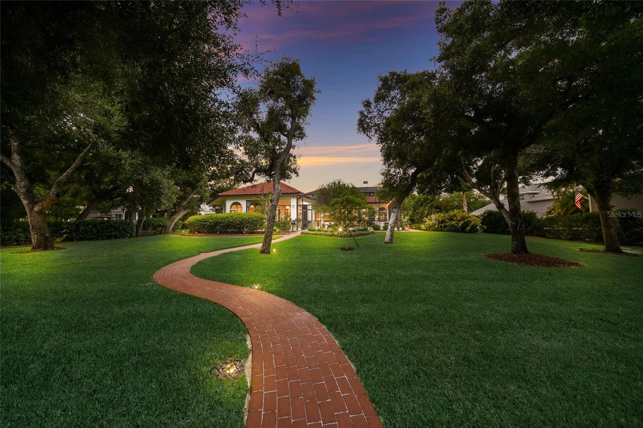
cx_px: 322
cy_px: 214
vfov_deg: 90.0
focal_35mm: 12
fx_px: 214
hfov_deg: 112.6
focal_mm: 12
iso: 800
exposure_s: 1/2.5
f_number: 9
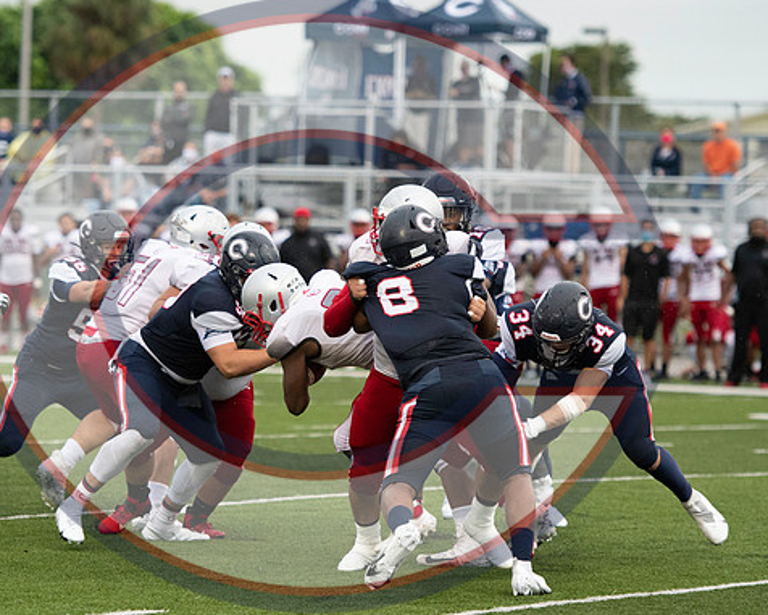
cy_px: 304
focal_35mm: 240
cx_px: 310
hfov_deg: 8.0
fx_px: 5456
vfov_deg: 6.4
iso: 2500
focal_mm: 140
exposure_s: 1/2000
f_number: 2.8
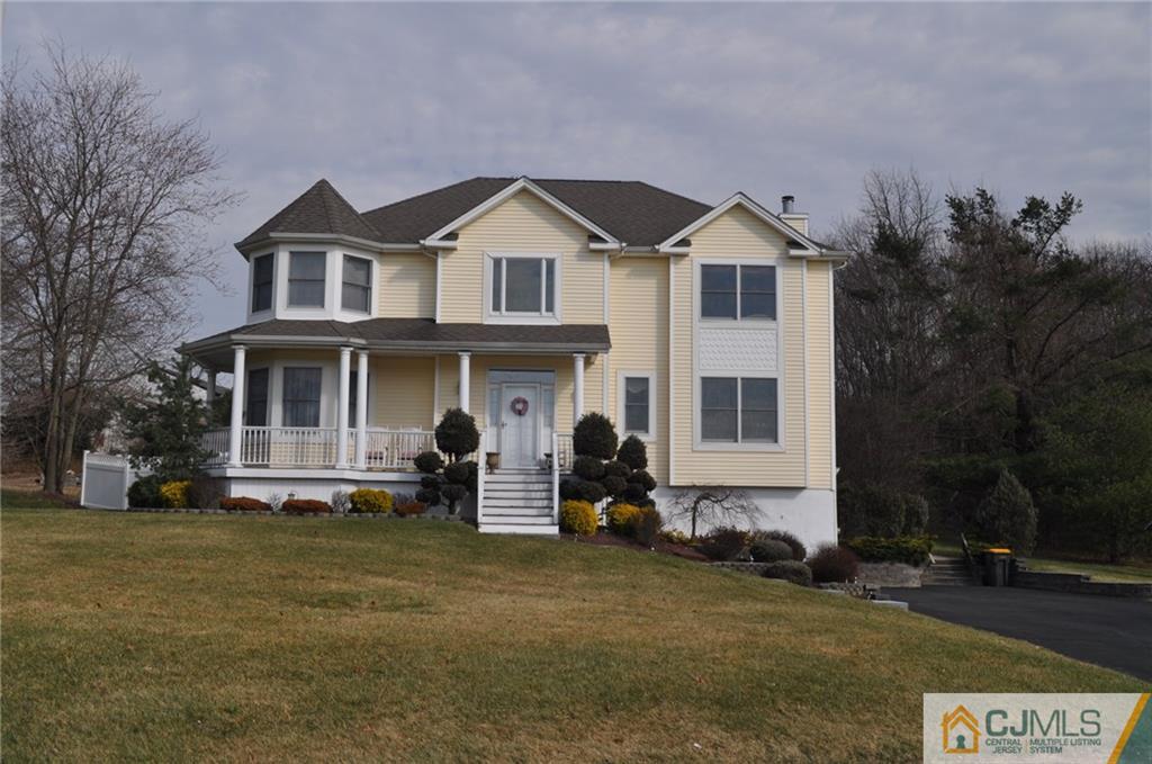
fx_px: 1246
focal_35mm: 39
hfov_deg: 49.6
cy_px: 382
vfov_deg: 34.1
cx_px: 576
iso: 200
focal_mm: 26
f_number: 10
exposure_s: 1/400
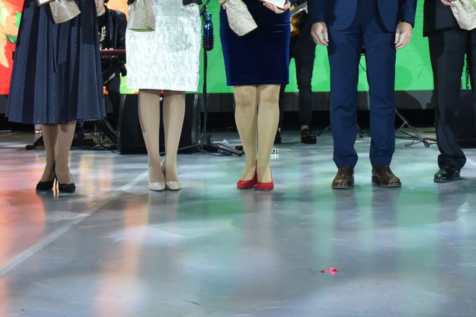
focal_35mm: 51
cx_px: 367
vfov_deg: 24.9
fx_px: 674
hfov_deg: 37.8
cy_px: -18
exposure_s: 1/200
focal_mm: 24
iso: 1250
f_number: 5
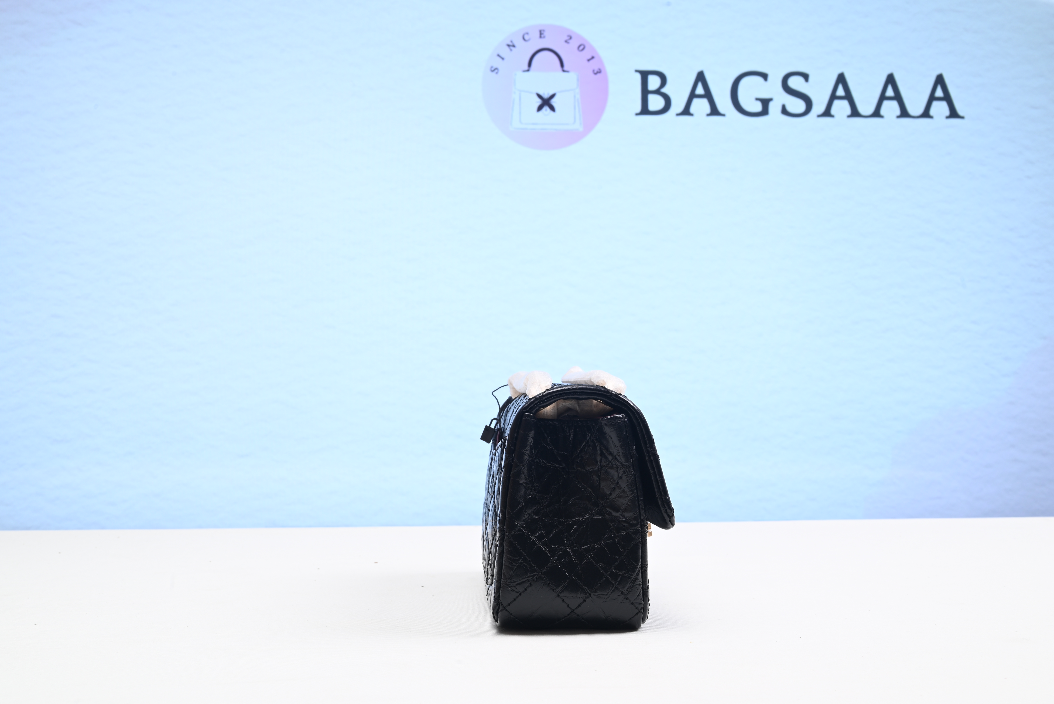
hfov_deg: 49.5
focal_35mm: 39
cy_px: 352
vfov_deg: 34.2
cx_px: 527
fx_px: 1142
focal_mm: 39
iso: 100
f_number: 16
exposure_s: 1/2
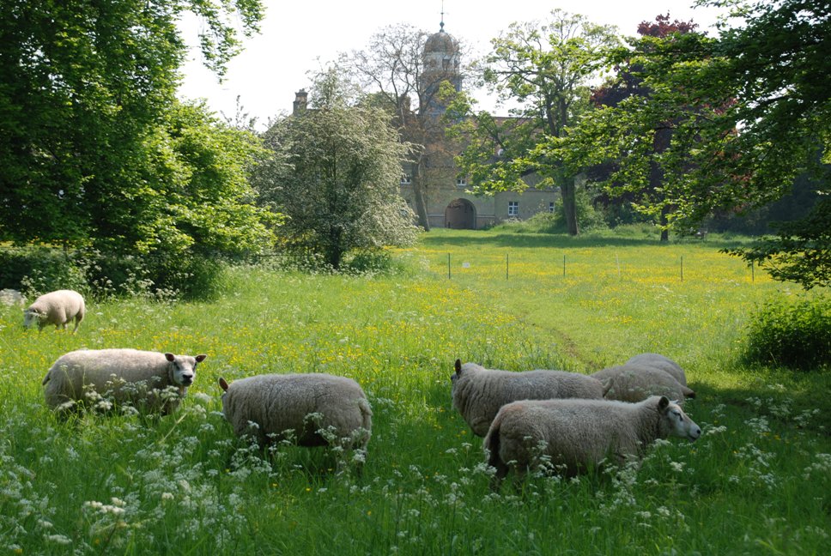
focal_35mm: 75
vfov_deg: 18.2
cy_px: 278
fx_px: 1733
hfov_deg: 27.0
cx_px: 416
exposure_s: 1/200
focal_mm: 50
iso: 100
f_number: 7.1
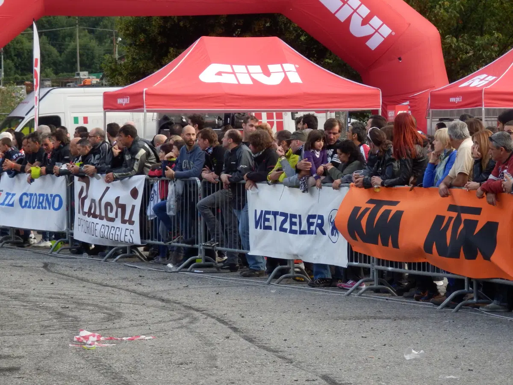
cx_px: 256
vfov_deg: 8.8
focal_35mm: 169
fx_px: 2505
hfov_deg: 11.7
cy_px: 192
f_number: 5.7
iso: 320
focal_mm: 30.2
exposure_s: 1/160
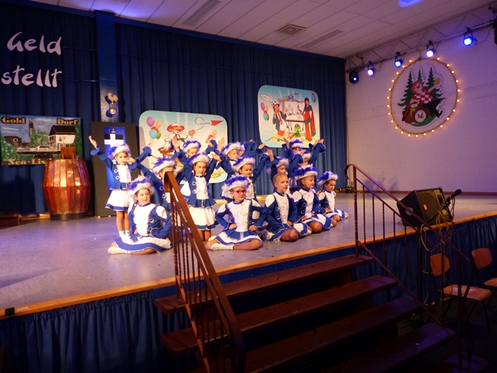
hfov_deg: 69.4
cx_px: 248
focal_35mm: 25
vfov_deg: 54.9
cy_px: 186
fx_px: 359
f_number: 2.8
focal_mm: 4.5
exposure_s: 1/60
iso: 400
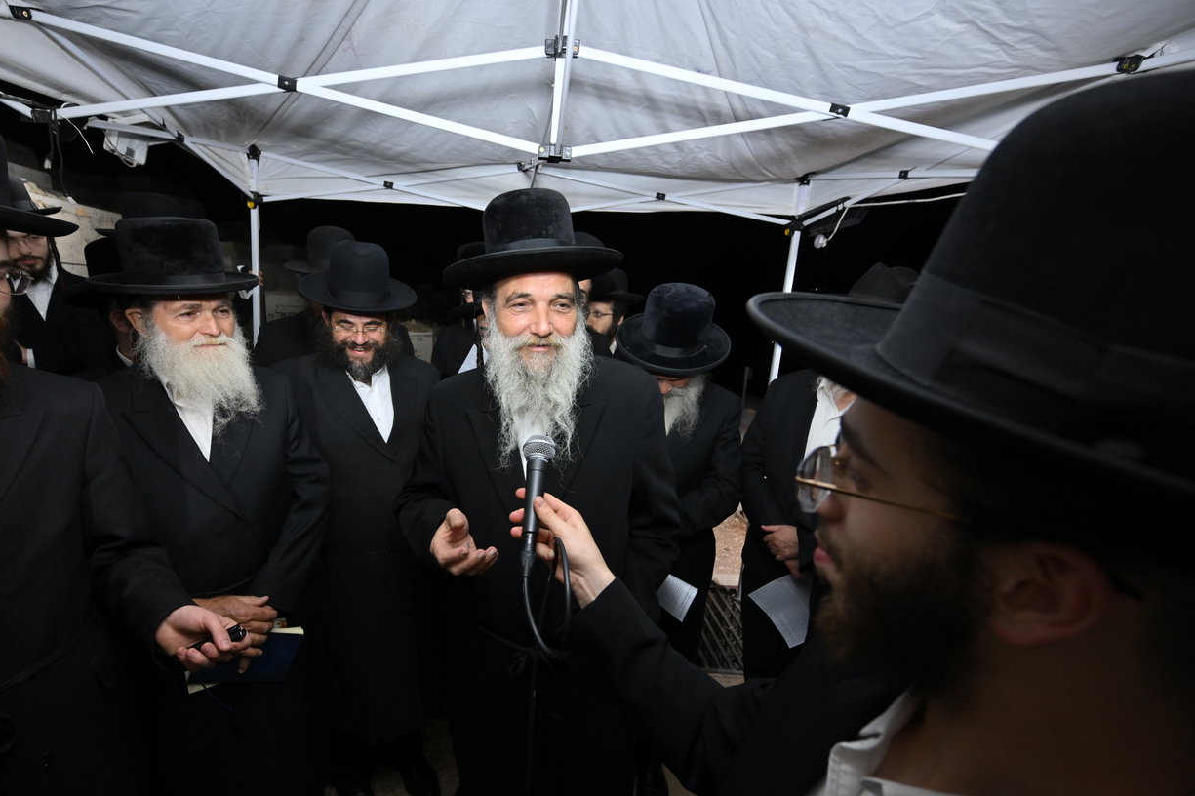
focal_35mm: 16
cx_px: 521
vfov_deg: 73.6
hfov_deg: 96.2
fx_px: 531
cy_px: 425
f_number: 5
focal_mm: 14
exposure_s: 1/200
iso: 640
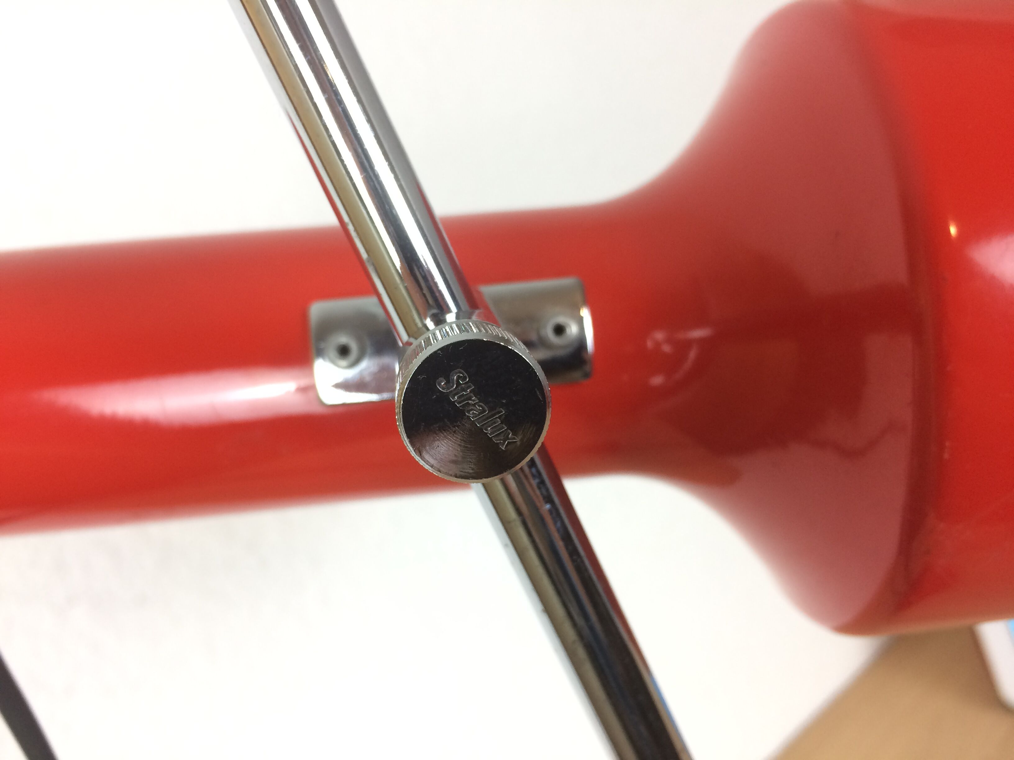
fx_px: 849
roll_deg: +24.2
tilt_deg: -14.6
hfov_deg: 61.7
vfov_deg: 48.2
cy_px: 380
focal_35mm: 29
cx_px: 507
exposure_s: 1/33
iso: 40
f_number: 2.2
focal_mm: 4.15
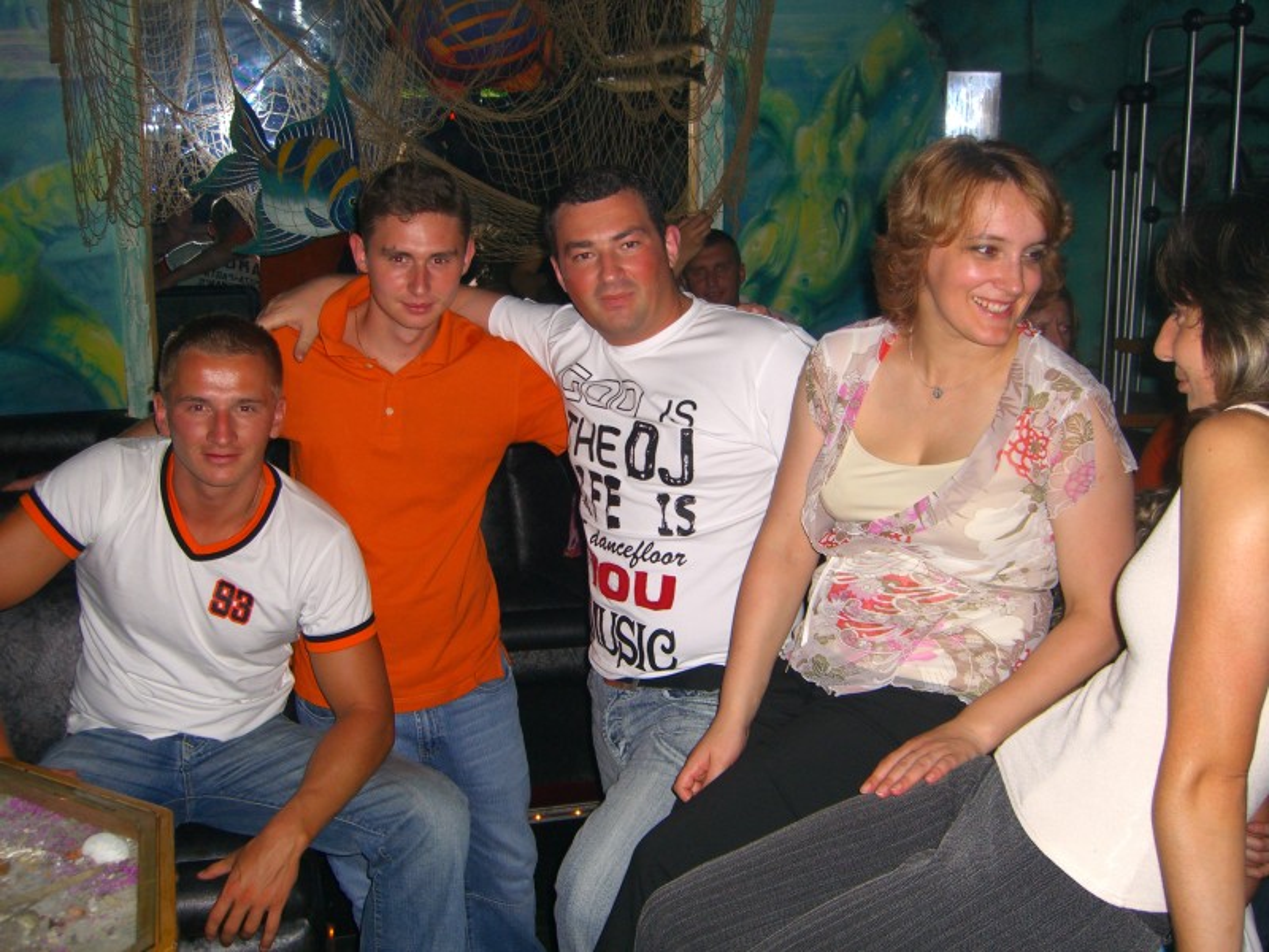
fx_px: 1393
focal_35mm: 38
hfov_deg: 49.0
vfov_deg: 37.7
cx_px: 634
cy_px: 476
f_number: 2.8
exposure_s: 1/60
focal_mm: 7.9
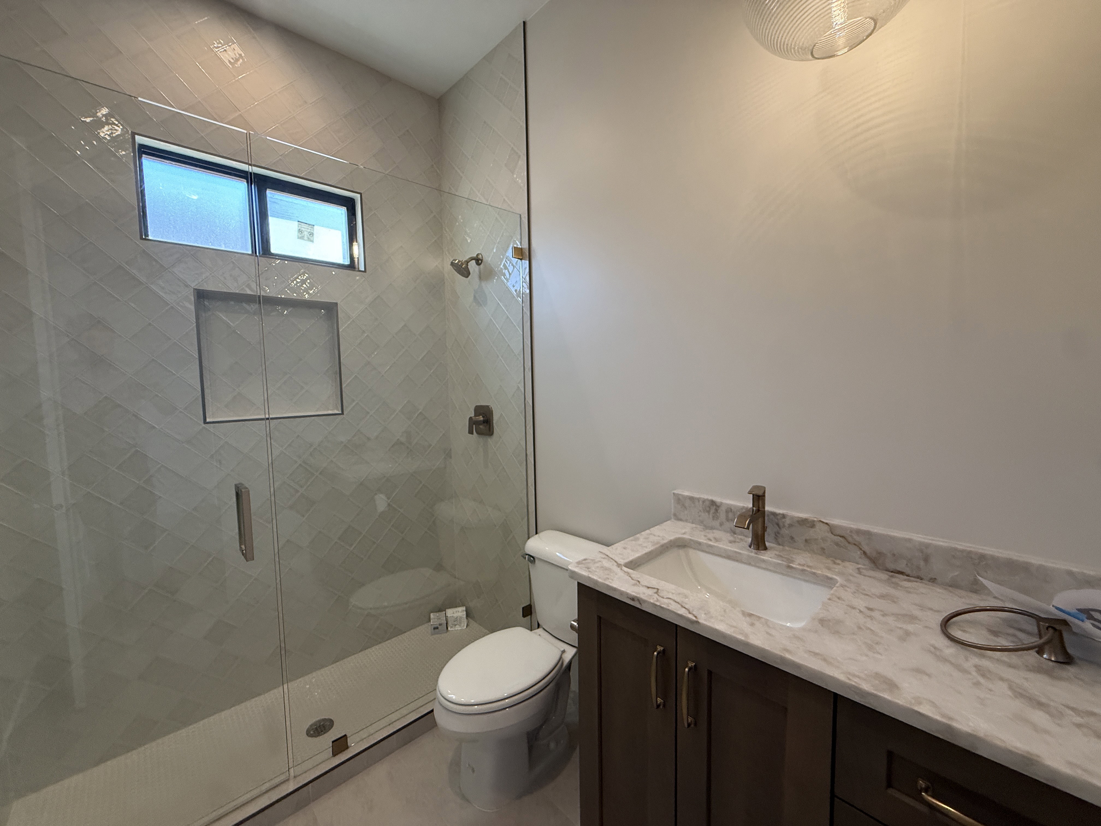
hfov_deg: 102.1
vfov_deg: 85.7
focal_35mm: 14
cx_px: 550
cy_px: 413
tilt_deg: -1.9
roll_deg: +0.8
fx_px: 445
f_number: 2.2
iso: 200
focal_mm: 2.22
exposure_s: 1/120
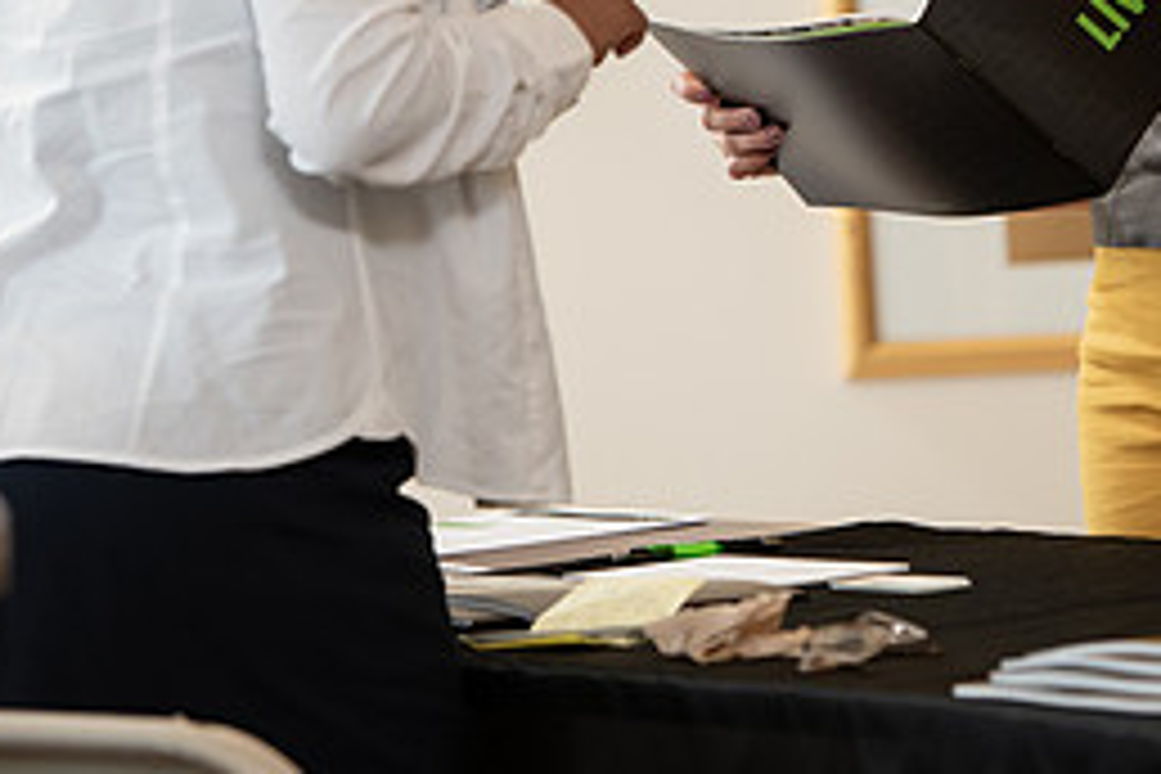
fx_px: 9803
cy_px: -47
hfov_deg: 6.8
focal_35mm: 304
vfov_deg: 4.5
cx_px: 882
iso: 800
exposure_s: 1/200
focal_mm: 135
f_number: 3.2
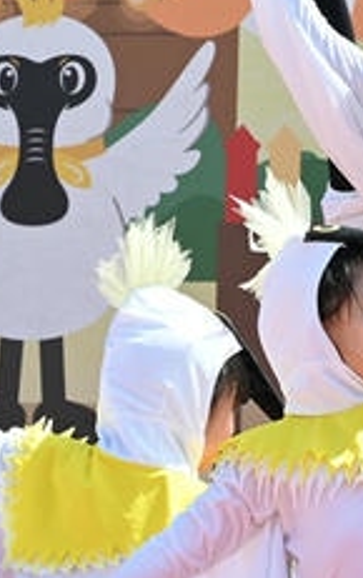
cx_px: 849
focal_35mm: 234
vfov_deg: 8.9
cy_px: 118
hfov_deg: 5.5
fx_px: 3692
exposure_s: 1/400
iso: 200
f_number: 7.1
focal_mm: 59
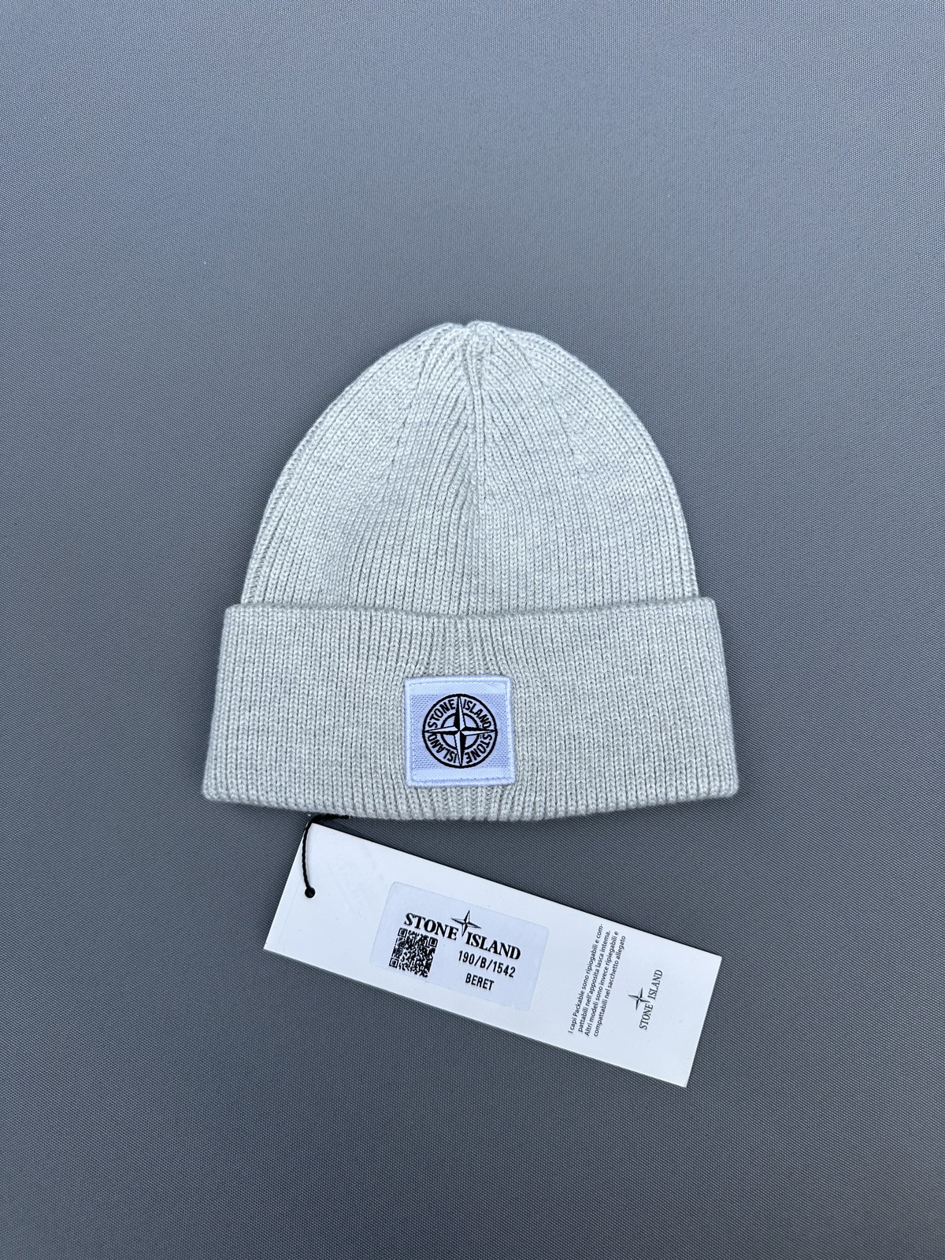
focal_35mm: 24
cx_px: 472
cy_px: 630
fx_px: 874
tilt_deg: -80.3
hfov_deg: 56.8
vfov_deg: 71.6
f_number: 1.78
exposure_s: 1/564
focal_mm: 6.86
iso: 80
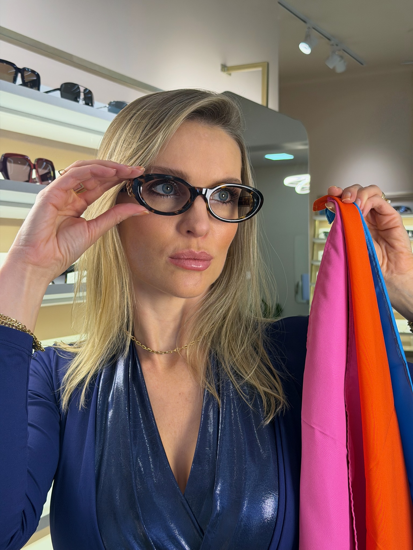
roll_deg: +0.4
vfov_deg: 39.7
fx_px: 764
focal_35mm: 48
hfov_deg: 30.3
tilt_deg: -2.0
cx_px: 206
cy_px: 275
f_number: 1.78
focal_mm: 6.76
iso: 64
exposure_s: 1/120
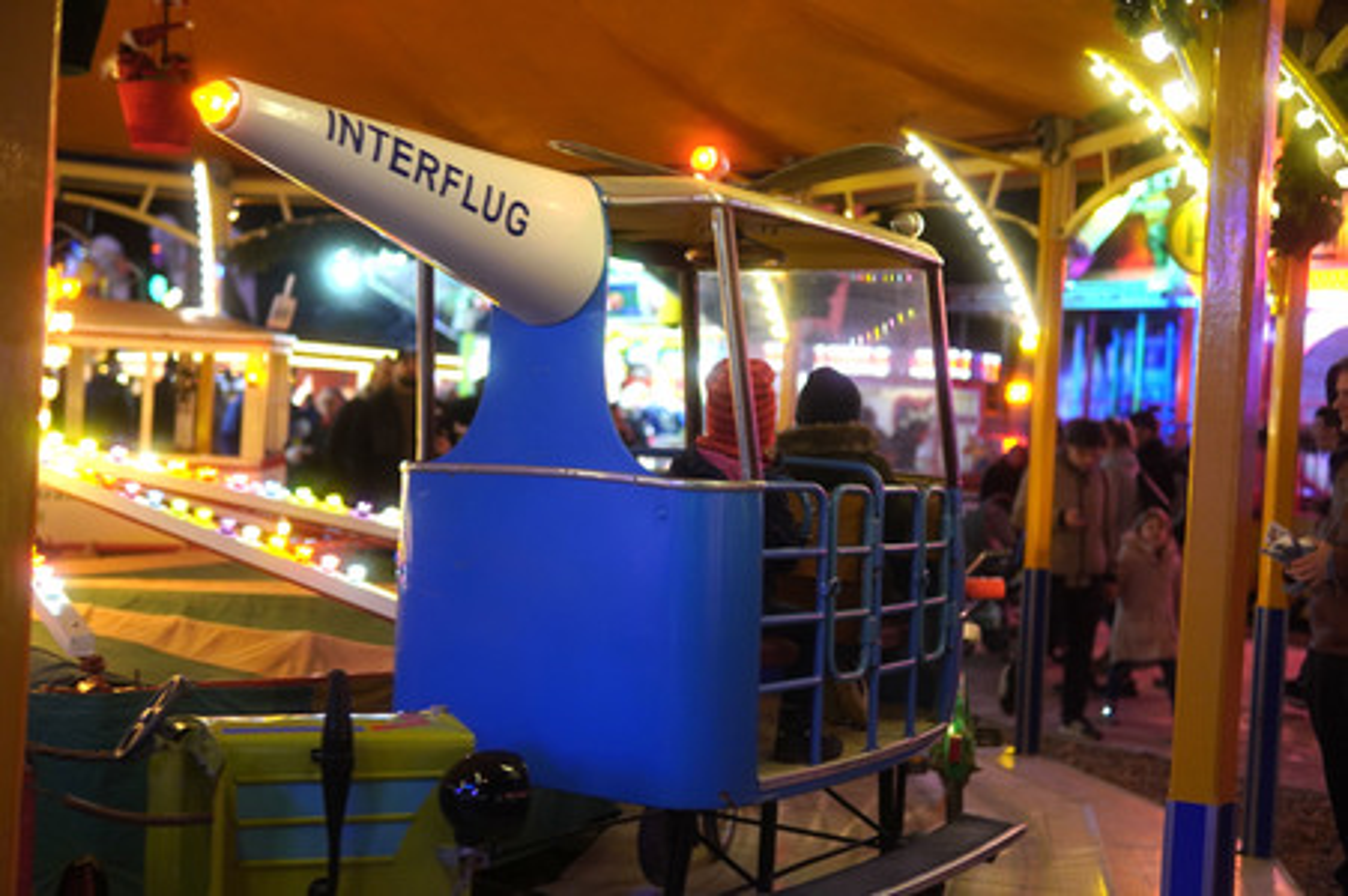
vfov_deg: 29.8
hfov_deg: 43.6
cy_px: 448
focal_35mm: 45
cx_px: 674
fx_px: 1684
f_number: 1.4
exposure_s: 1/250
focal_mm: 30
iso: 640
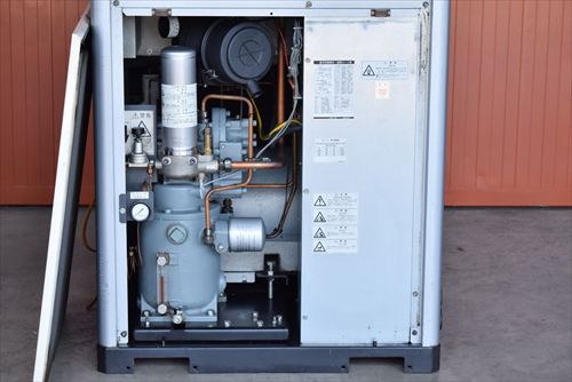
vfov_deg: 14.1
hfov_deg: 20.9
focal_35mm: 98
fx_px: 1550
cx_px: 286
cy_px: 191
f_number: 6.3
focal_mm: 65
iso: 1250
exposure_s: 1/800
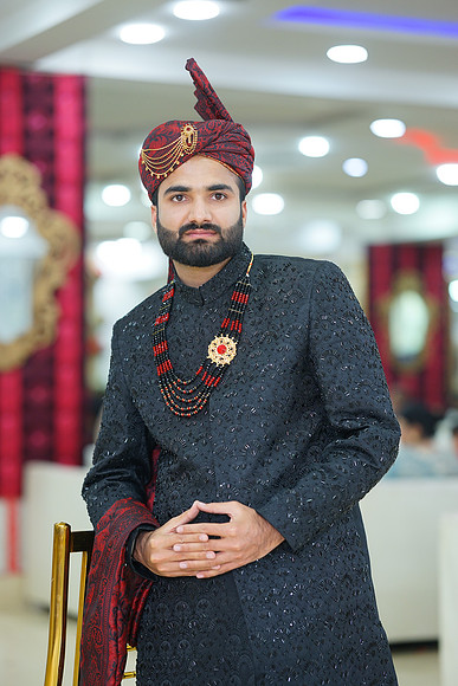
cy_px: 343
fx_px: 1621
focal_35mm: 85
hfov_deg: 16.1
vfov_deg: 23.9
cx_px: 229
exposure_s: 1/160
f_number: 2
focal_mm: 85
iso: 400
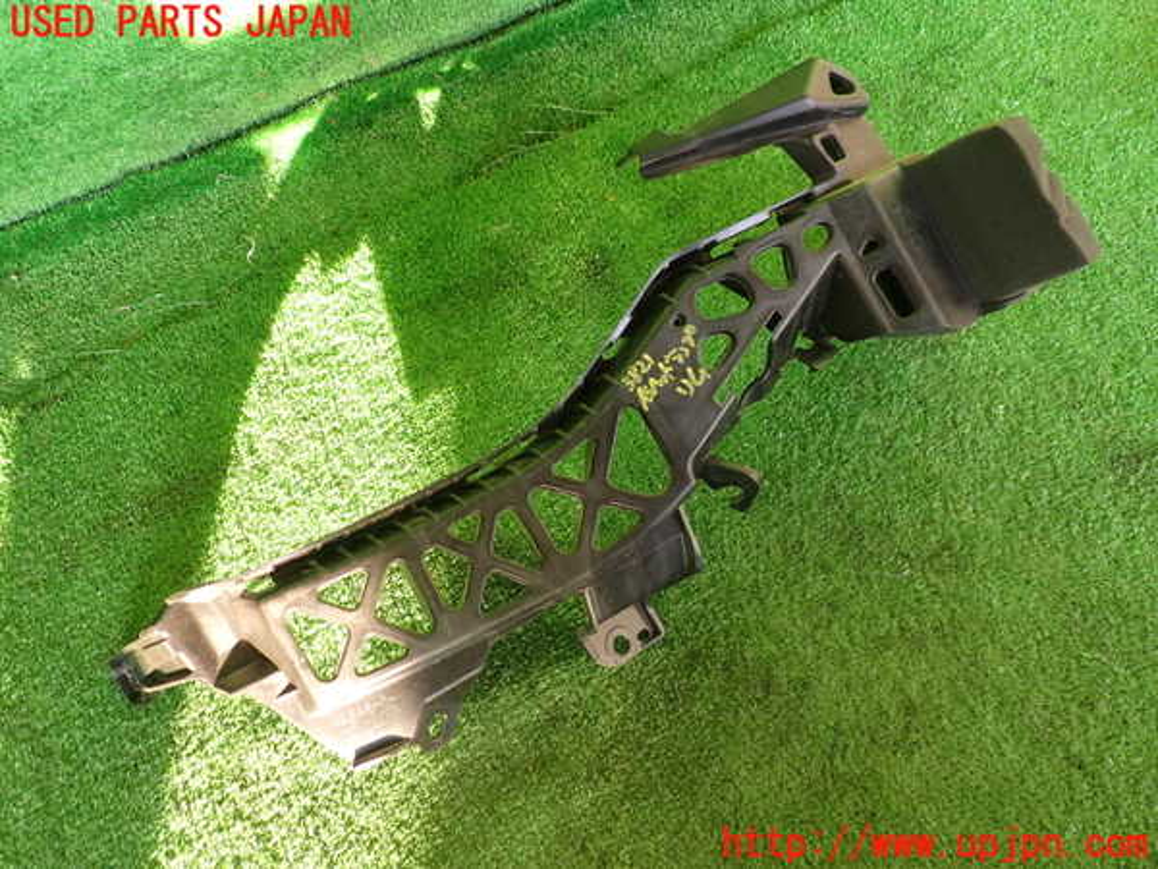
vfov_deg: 46.8
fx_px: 1004
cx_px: 579
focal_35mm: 30
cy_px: 434
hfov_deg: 60.0
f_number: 2.3
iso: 200
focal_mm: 5.4
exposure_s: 1/60
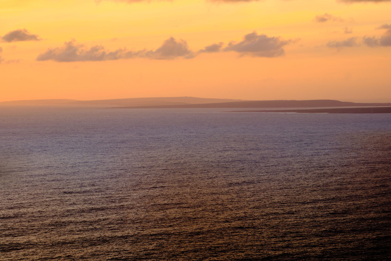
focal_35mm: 117
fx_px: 1271
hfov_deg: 17.5
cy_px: 130
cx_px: 196
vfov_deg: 11.7
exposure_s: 1/75
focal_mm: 77.9
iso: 400
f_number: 16
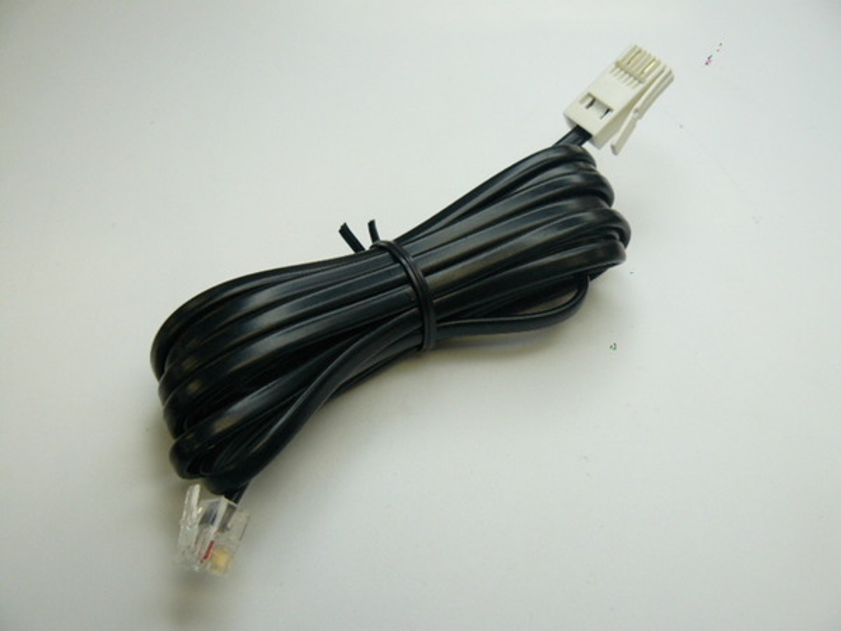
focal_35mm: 36
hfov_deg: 51.4
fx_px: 875
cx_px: 420
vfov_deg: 39.7
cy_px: 316
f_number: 2.8
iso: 100
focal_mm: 6
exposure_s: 1/60
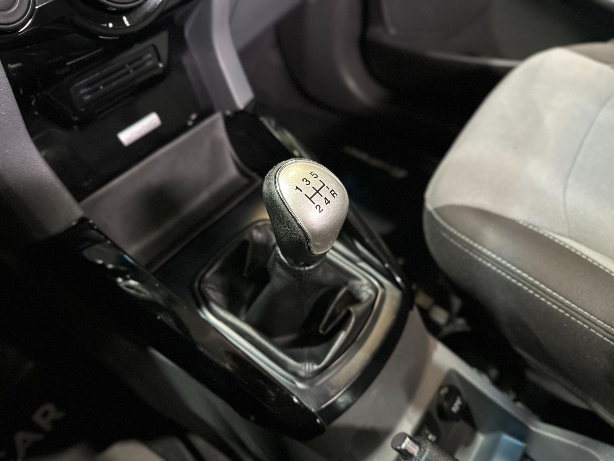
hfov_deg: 71.6
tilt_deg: -47.2
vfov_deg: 56.8
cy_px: 230
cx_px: 307
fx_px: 426
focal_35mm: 24
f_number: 1.78
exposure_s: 1/40
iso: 800
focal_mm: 6.86
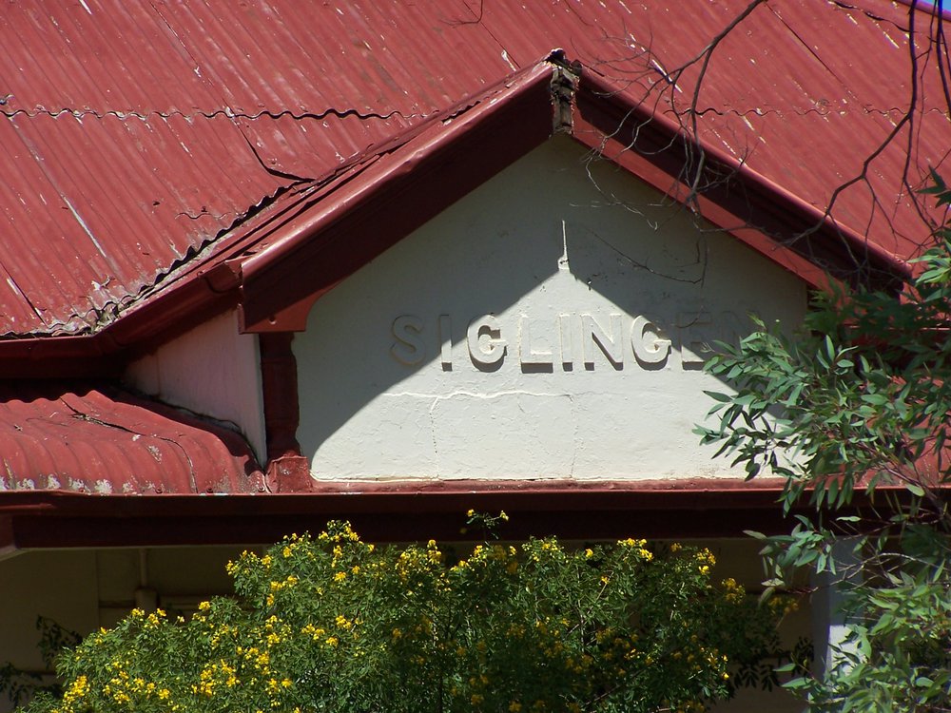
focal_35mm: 288
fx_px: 7912
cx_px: 476
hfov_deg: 6.9
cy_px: 356
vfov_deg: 5.2
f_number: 5
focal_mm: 47.7
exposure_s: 1/750
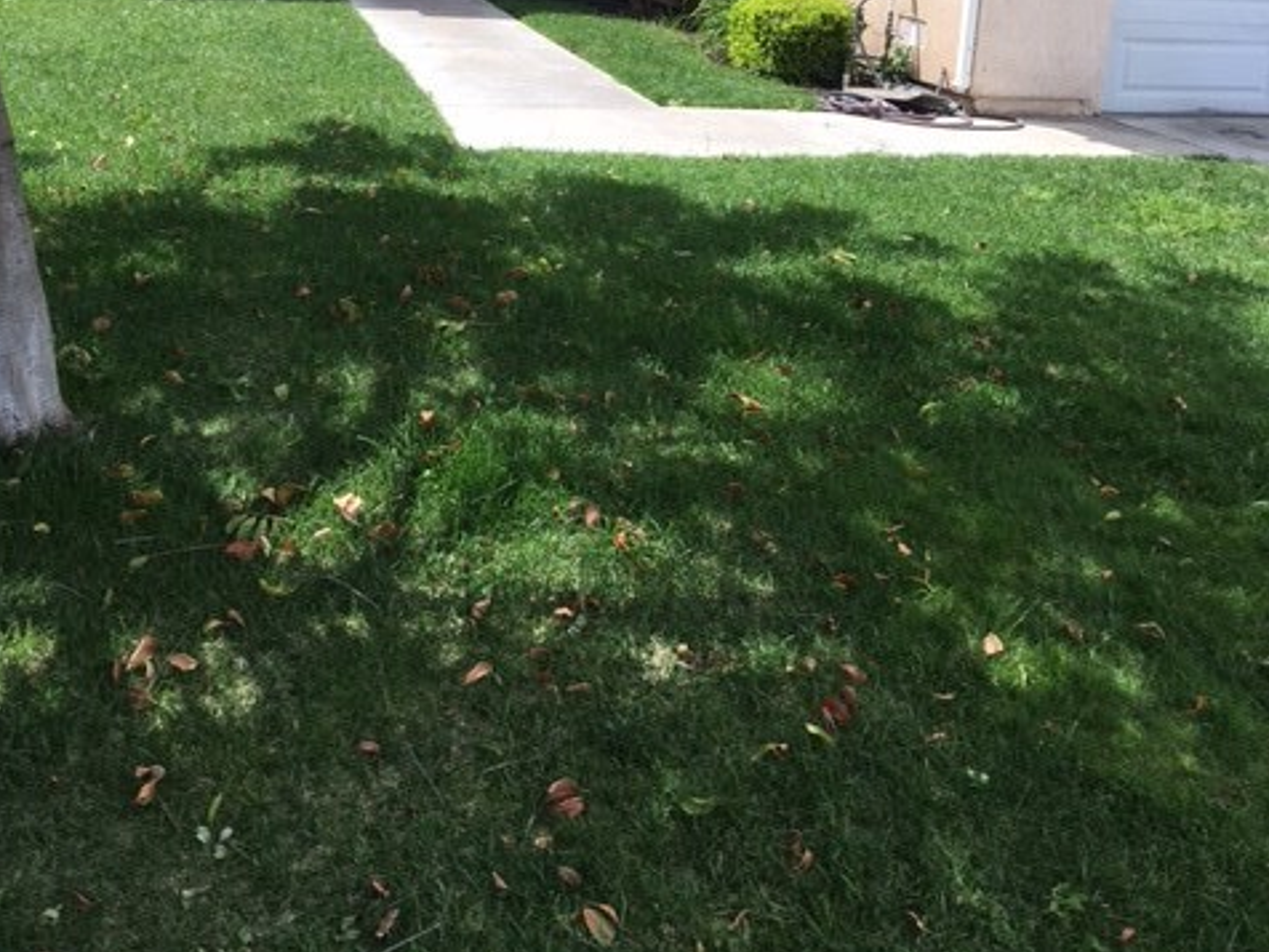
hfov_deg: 47.9
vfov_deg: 35.5
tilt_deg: -11.4
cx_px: 632
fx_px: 1430
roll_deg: -0.6
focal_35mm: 39
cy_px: 179
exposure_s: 1/864
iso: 25
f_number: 2.2
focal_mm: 4.15
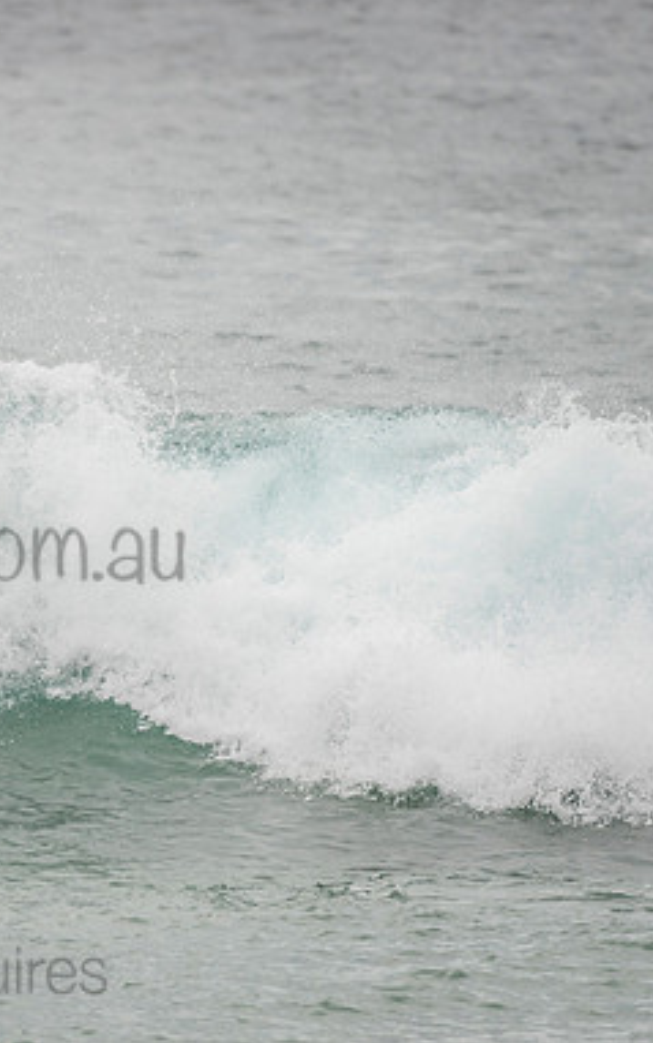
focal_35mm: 650
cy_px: 517
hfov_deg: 2.0
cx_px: -104
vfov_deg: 3.2
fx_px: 18494
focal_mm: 420
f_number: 5.6
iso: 250
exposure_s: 1/2000
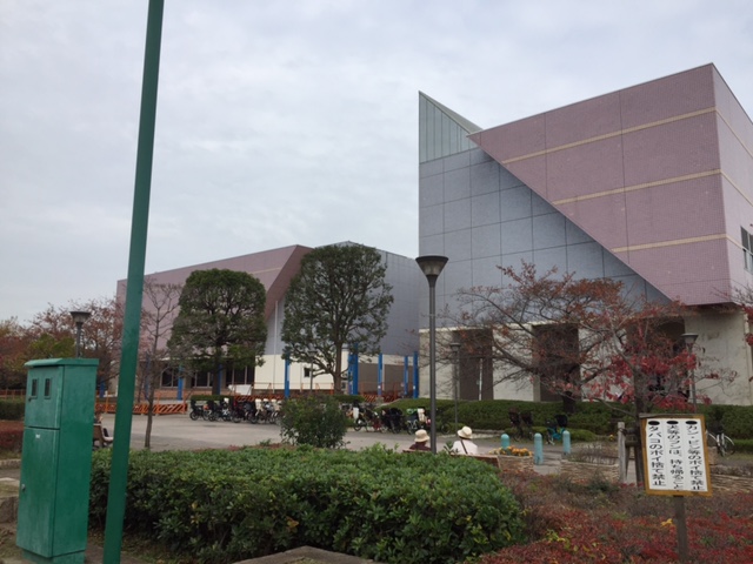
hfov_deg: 61.7
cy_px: 282
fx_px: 631
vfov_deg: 48.2
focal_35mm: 29
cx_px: 376
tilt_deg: +10.6
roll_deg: -1.4
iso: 32
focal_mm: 4.15
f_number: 2.2
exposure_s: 1/1721
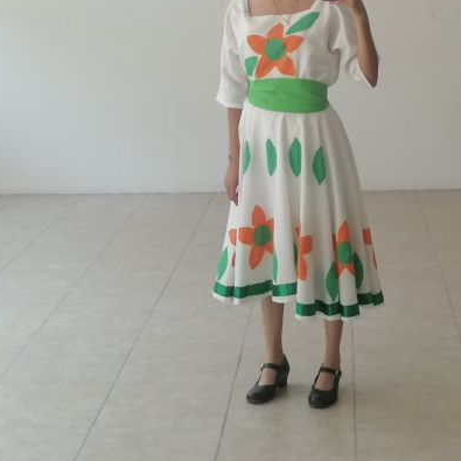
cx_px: 256
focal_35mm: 86
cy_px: 116
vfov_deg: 20.0
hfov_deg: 20.2
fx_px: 1296
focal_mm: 5.3
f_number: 1.8
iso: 80
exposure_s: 1/60
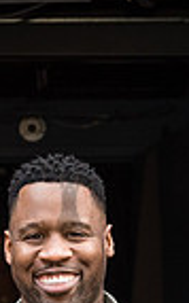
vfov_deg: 8.6
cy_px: 500
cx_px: 10
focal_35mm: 238
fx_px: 1967
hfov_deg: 5.5
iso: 800
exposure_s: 1/125
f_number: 3.2
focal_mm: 44
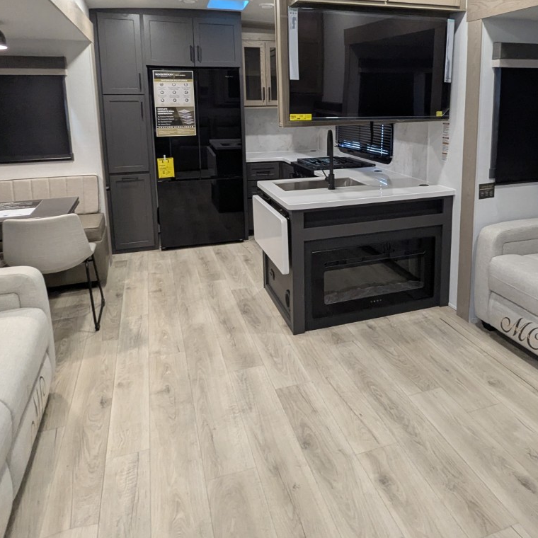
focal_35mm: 26
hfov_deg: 60.3
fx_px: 457
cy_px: 174
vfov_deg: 59.4
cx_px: 328
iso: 313
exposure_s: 1/63.5
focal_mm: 2.35
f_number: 2.2
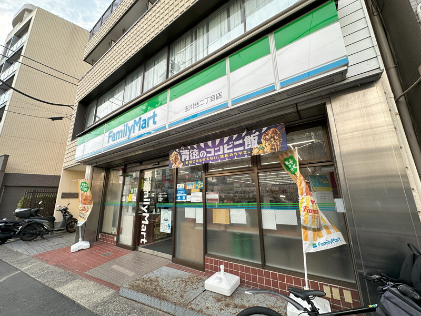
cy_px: 158
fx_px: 170
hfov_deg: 102.1
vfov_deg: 85.7
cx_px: 210
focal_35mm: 14
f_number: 2.2
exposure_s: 1/418
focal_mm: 2.22
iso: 40
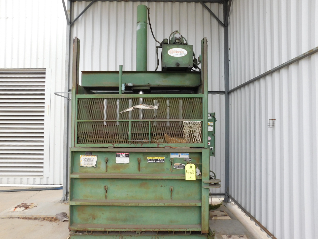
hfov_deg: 73.9
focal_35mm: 23
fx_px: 211
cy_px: 120
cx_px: 159
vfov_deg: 58.9
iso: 125
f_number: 3
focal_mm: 4
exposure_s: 1/320
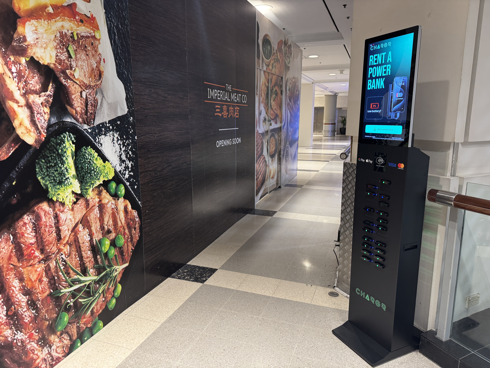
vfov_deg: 56.8
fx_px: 340
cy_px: 184
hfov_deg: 71.6
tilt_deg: -11.4
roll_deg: +0.1
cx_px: 245
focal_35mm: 24
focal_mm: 6.76
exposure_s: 1/50
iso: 250
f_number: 1.78
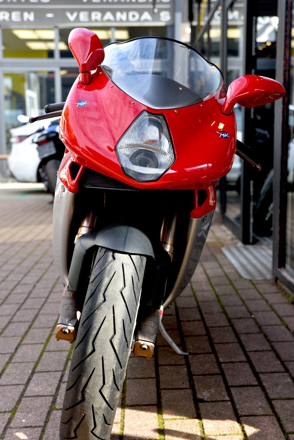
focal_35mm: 55
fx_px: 673
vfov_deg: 36.2
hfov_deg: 24.6
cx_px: 147
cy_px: 220
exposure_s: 1/80
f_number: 4.5
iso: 100
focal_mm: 55
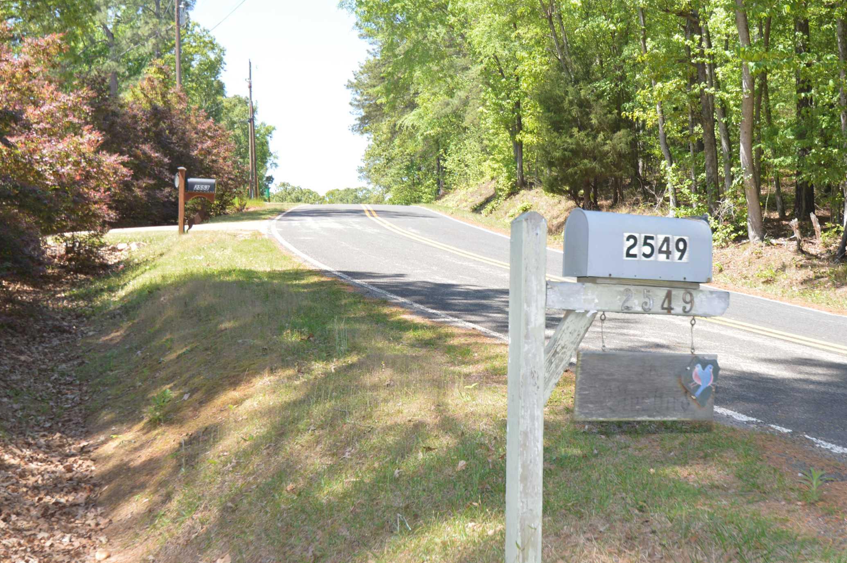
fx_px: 1099
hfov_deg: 42.0
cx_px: 504
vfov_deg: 28.7
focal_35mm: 47
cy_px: 306
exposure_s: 1/125
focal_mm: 21
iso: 100
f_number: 4.5
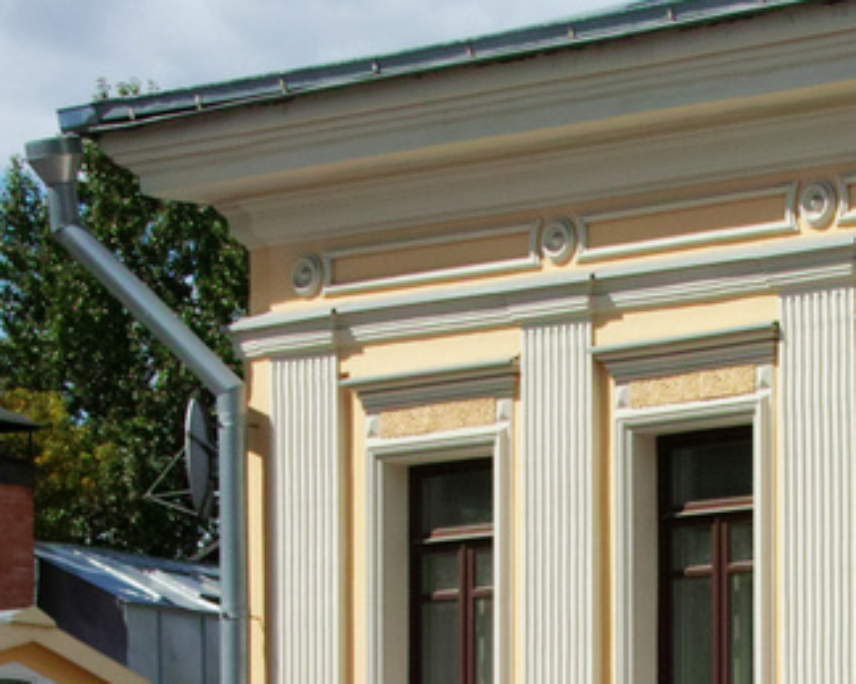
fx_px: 5739
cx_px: 901
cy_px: 1054
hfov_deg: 8.5
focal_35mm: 227
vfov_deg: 6.7
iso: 100
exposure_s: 1/800
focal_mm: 29
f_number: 6.3
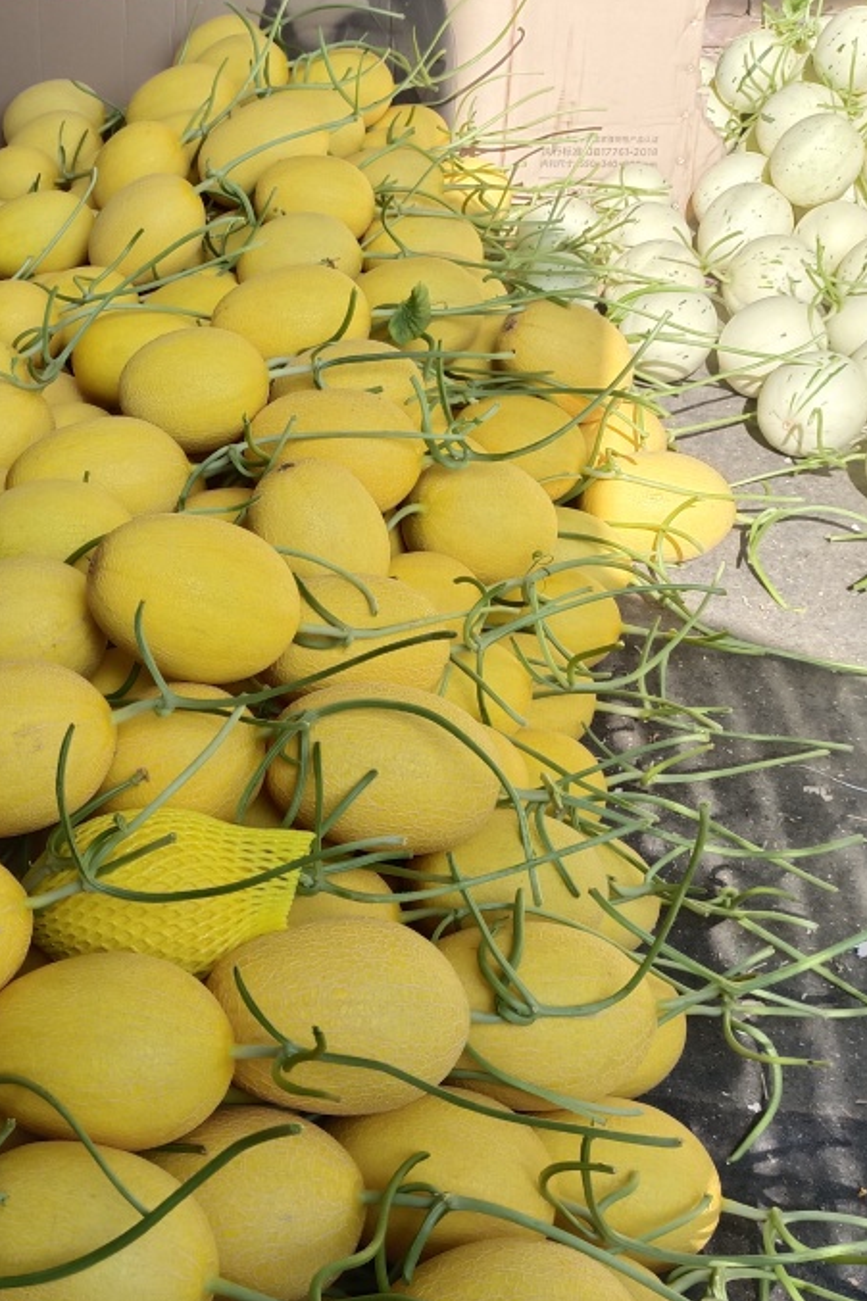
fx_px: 1482
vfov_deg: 47.4
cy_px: 706
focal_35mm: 41
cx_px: 198
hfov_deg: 31.9
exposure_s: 1/100
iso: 107
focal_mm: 4.71
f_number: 1.79
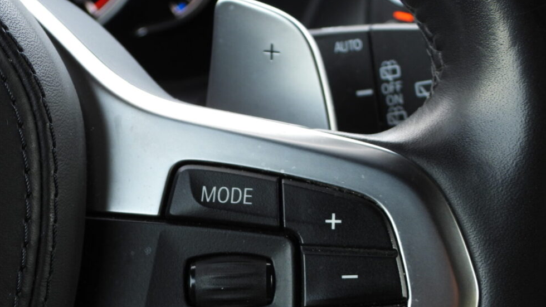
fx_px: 1375
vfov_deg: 12.7
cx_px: 217
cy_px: 264
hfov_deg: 22.4
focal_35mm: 95
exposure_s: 1/60
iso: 100
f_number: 3.5
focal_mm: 10.7
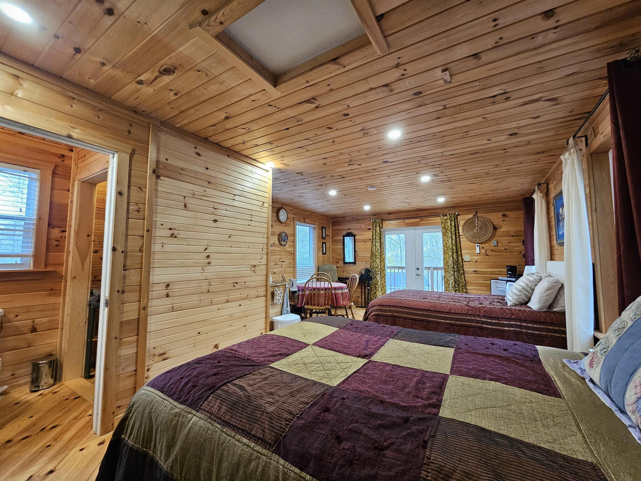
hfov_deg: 106.2
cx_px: 320
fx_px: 241
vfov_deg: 89.9
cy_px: 240
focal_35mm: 13
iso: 320
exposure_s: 1/40
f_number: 2.2
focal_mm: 2.2
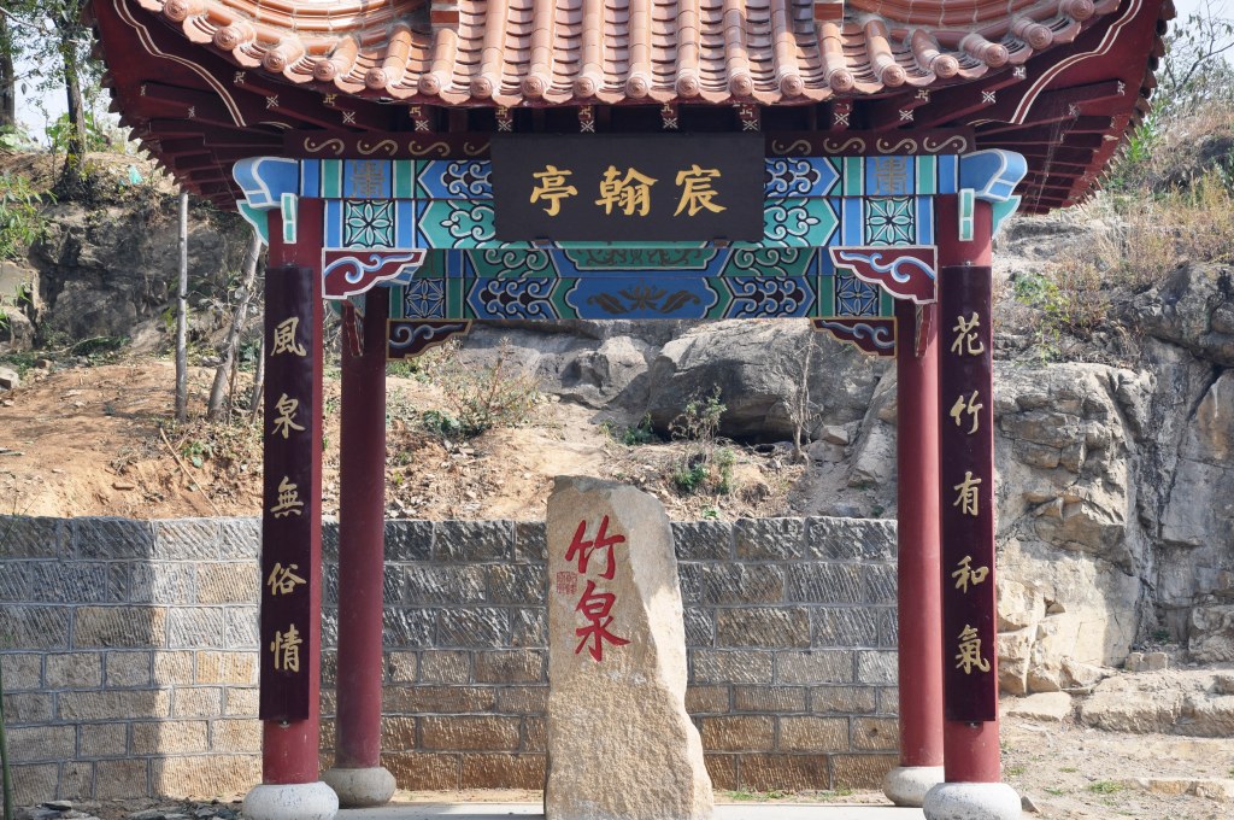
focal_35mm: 99
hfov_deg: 20.6
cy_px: 410
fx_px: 3389
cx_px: 617
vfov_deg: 13.8
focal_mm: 66
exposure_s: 1/250
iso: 200
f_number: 8
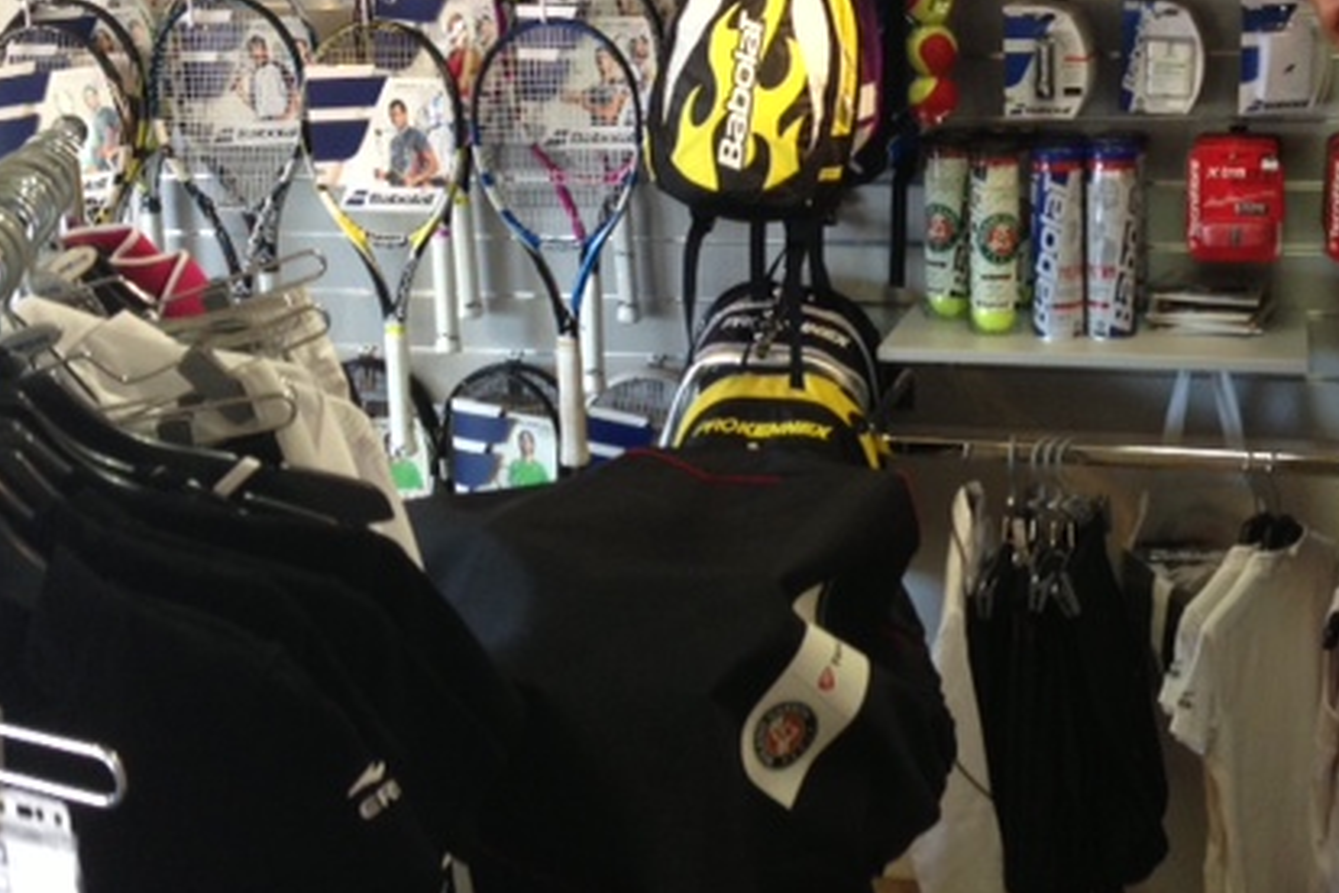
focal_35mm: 53
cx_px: 792
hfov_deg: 37.4
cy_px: 133
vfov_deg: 24.9
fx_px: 1971
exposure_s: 1/20
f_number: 2.4
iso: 125
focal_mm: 4.13
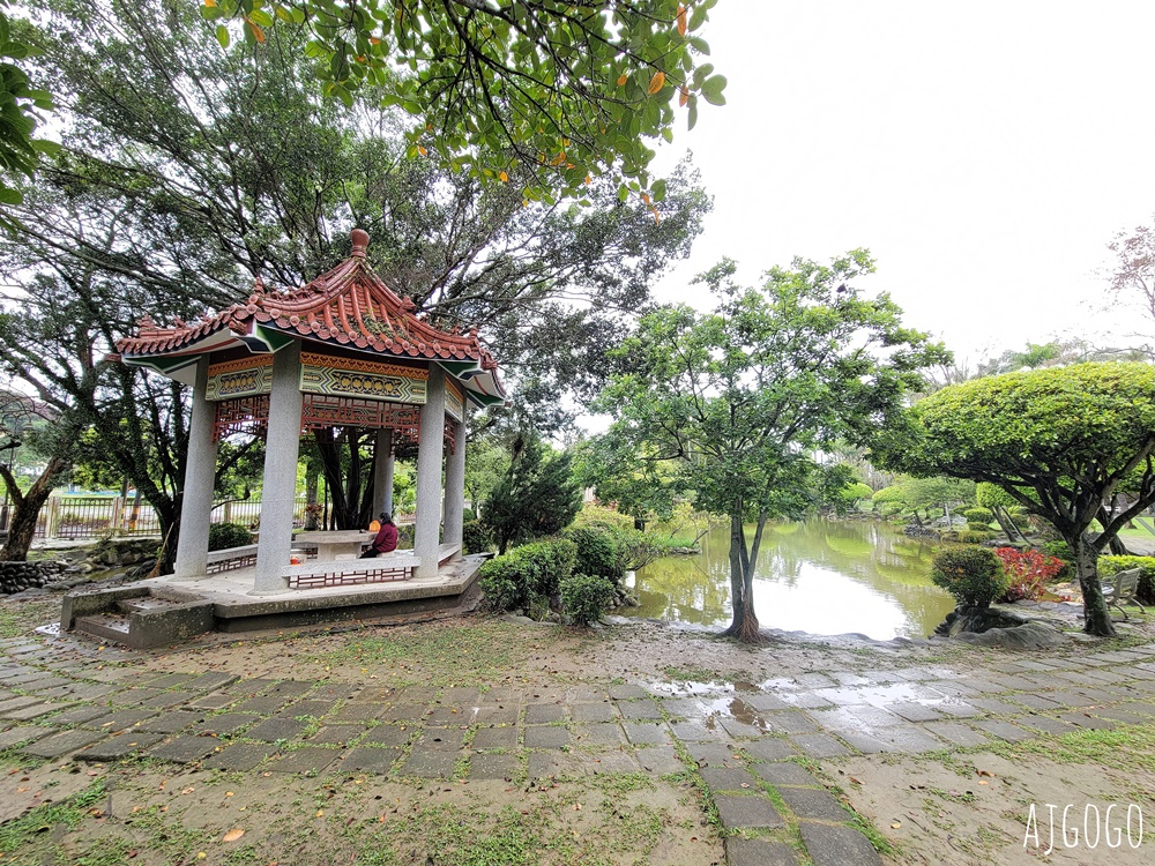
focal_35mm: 13
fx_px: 434
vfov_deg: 89.9
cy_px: 433
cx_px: 578
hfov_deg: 106.2
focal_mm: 2.2
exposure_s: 1/127
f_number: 2.2
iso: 50
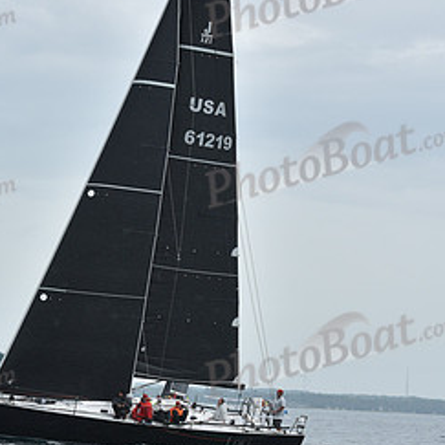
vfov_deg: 10.8
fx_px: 2356
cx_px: 111
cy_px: 282
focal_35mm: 162
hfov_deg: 10.8
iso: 250
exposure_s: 1/800
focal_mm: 80
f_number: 7.1
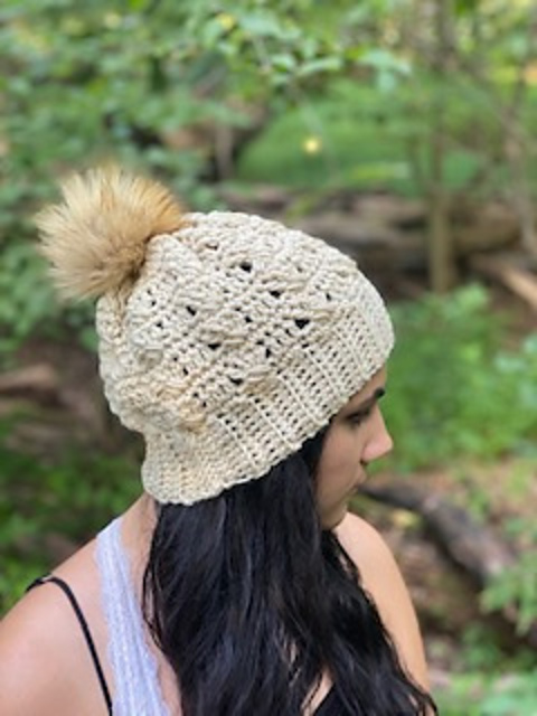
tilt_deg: -15.3
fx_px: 1076
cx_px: 268
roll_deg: +0.5
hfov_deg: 28.0
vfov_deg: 36.8
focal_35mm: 52
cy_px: 358
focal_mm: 6
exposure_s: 1/122
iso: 160
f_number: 2
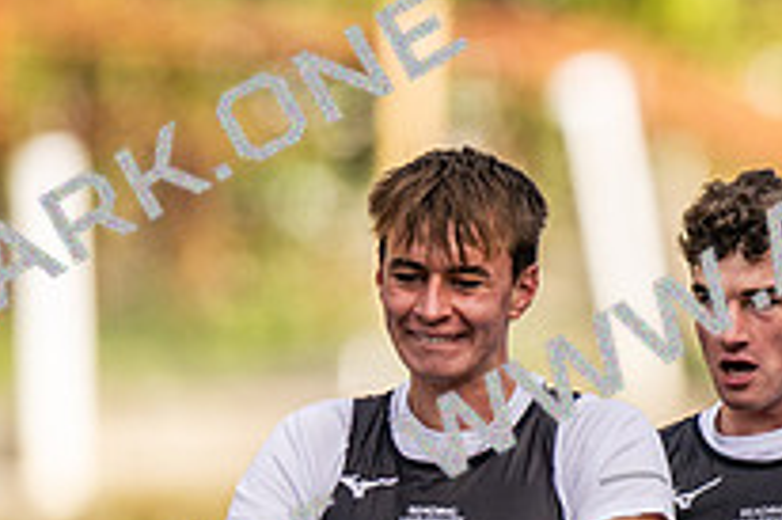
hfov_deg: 0.8
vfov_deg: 0.5
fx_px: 55064
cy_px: 490
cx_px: 862
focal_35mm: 2537
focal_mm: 600
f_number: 4
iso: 220
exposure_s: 1/2500
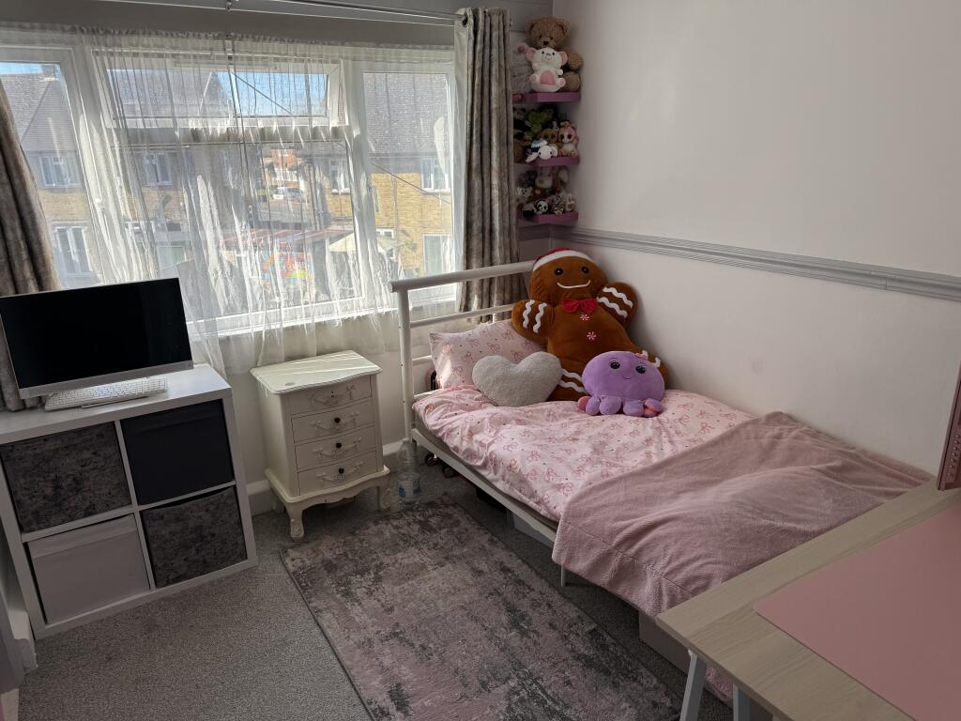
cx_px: 480
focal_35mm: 24
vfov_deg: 56.8
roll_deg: +1.4
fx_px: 666
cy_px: 360
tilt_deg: -18.5
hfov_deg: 71.6
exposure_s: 1/370
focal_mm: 6.76
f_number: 1.78
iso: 80
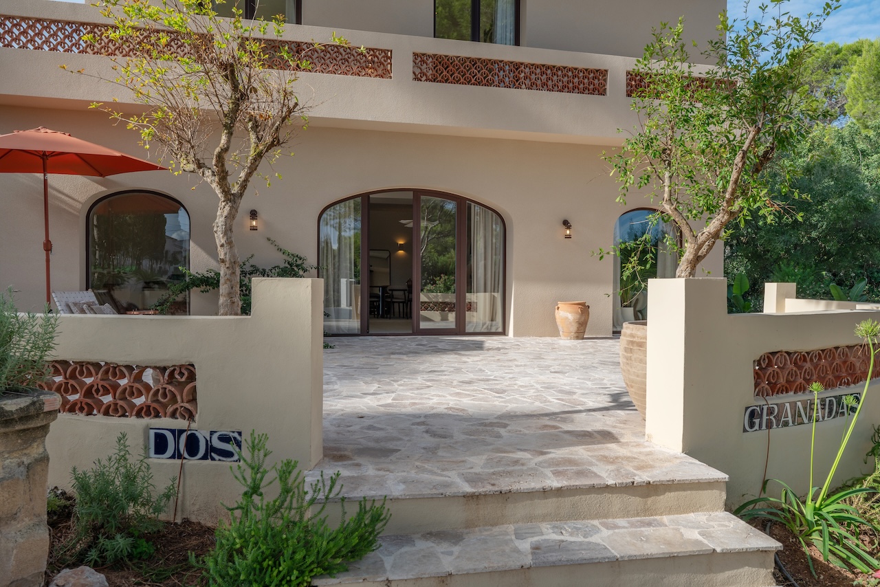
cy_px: 294
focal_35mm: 28
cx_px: 440
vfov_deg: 47.2
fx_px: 672
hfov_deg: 66.4
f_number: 9
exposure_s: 1/400
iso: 200
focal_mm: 27.5
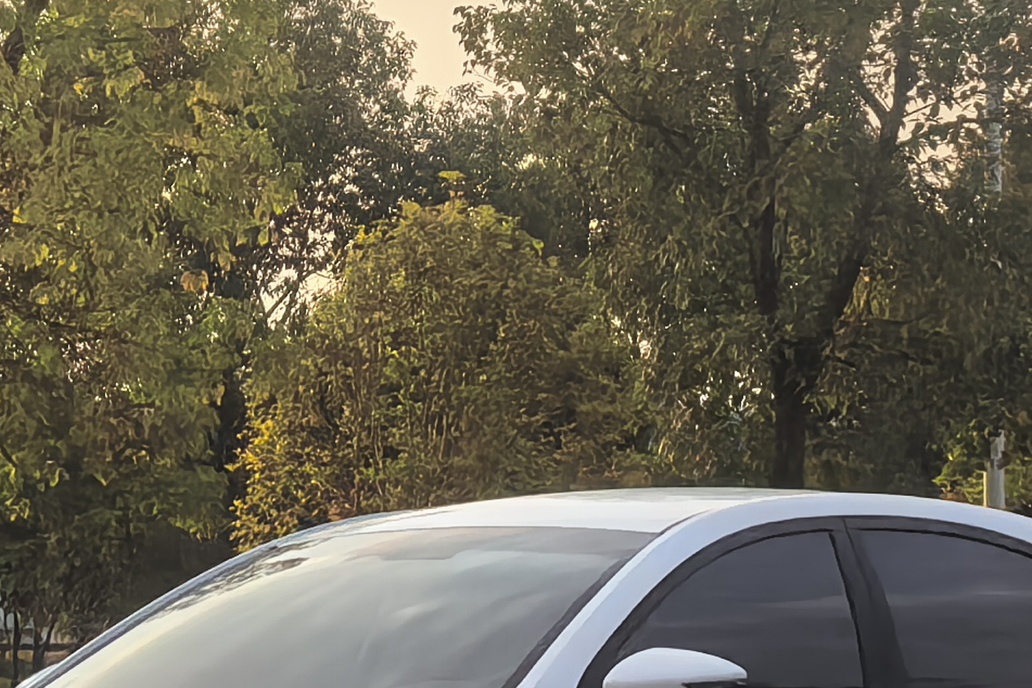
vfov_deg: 6.9
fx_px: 5704
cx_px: 477
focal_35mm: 199
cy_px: 260
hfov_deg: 10.3
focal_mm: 8.5
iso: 80
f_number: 2
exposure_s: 1/3135
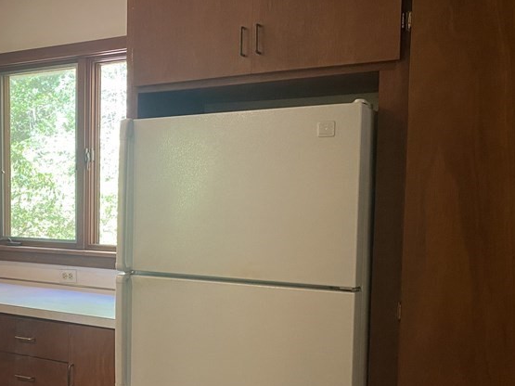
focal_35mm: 48
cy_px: 249
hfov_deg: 37.5
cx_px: 67
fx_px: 714
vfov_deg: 30.1
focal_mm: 4.25
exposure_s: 1/60
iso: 200
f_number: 1.8
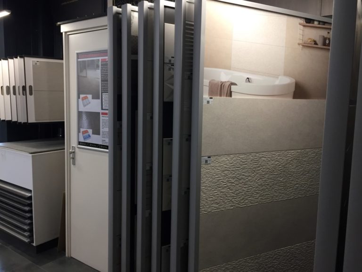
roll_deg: -3.8
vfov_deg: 48.2
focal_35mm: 29
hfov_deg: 61.7
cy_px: 136
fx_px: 303
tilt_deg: -5.0
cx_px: 181
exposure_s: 1/33
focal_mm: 4.15
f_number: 2.2
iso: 64
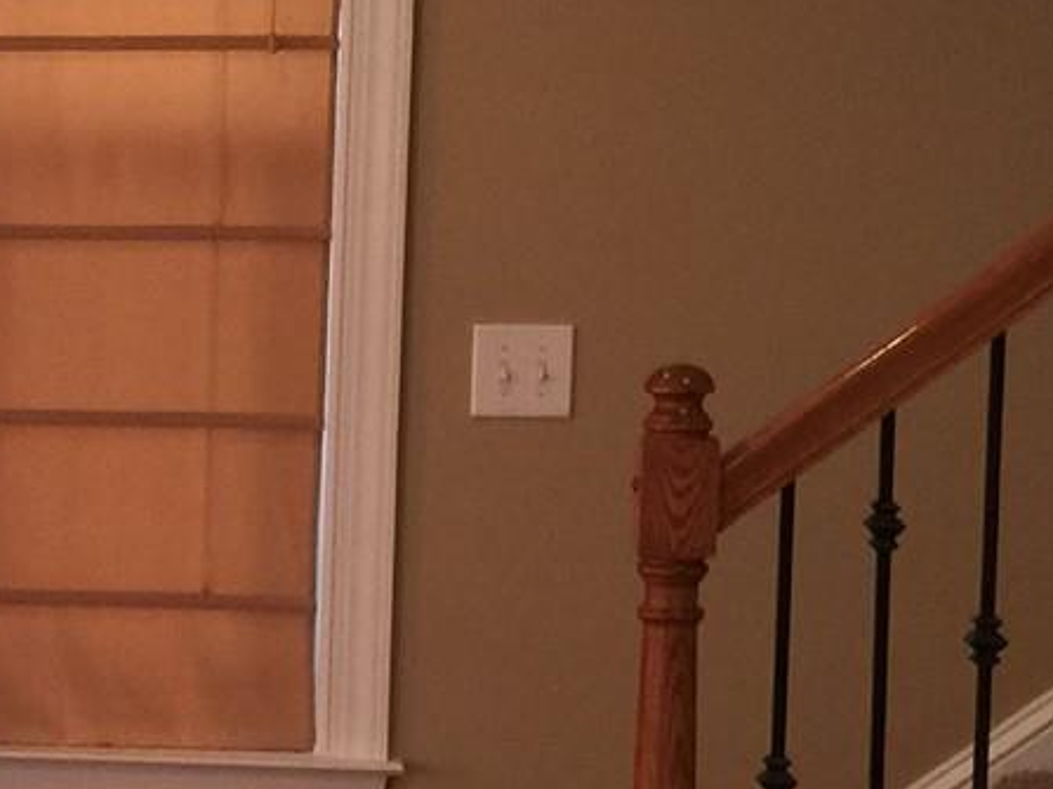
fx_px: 4045
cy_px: 676
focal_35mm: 133
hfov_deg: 13.2
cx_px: -893
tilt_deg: -7.2
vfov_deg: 11.1
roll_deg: +0.2
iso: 40
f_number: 2.2
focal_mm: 4.15
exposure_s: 1/15
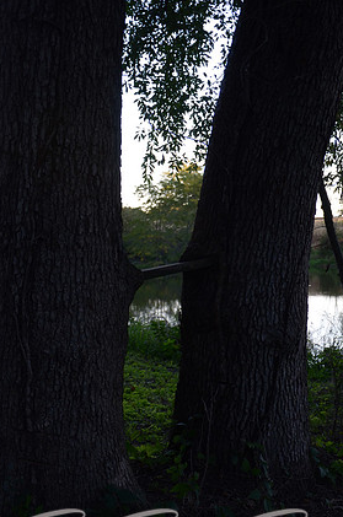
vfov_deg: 32.4
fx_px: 890
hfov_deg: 21.8
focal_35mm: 62
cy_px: 265
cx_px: 208
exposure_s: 1/60
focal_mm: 30
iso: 250
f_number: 4.2
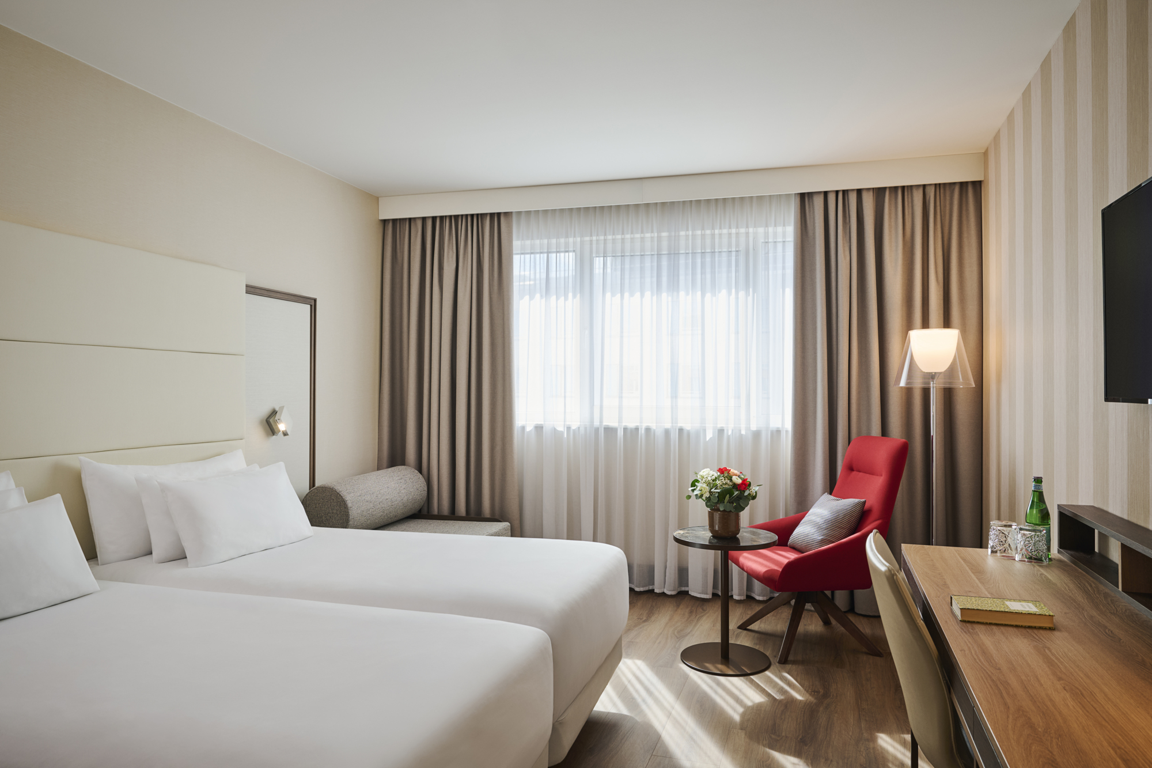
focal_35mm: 22
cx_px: 576
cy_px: 384
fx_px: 704
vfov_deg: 57.2
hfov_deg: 78.6
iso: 200
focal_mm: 22
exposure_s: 1/25
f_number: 9
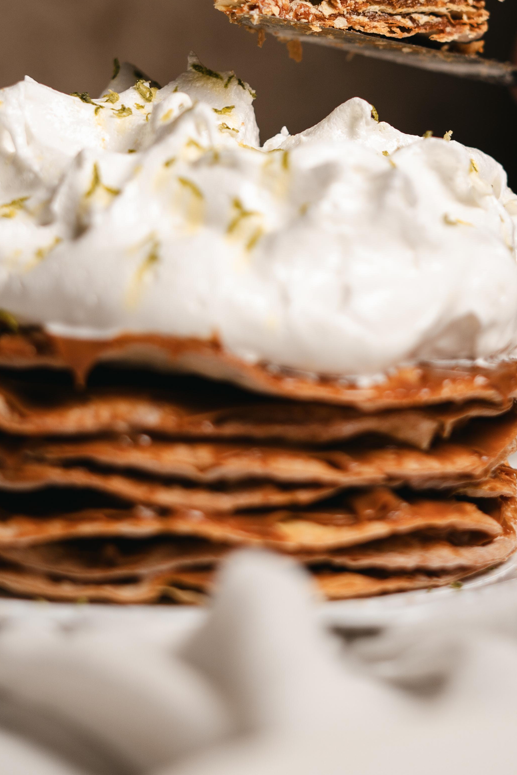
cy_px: 74
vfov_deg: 21.4
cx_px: 321
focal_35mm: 93
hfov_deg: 14.7
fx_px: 2003
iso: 125
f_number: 2.5
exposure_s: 1/200
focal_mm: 50
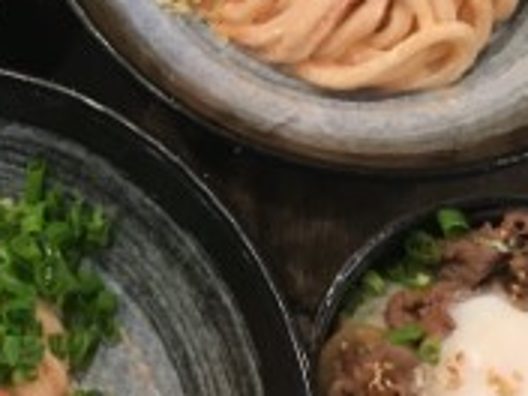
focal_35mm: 74
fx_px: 1129
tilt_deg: -70.9
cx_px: 156
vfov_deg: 19.9
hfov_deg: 26.1
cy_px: 153
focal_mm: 4.15
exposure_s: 1/17
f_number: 2.2
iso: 200
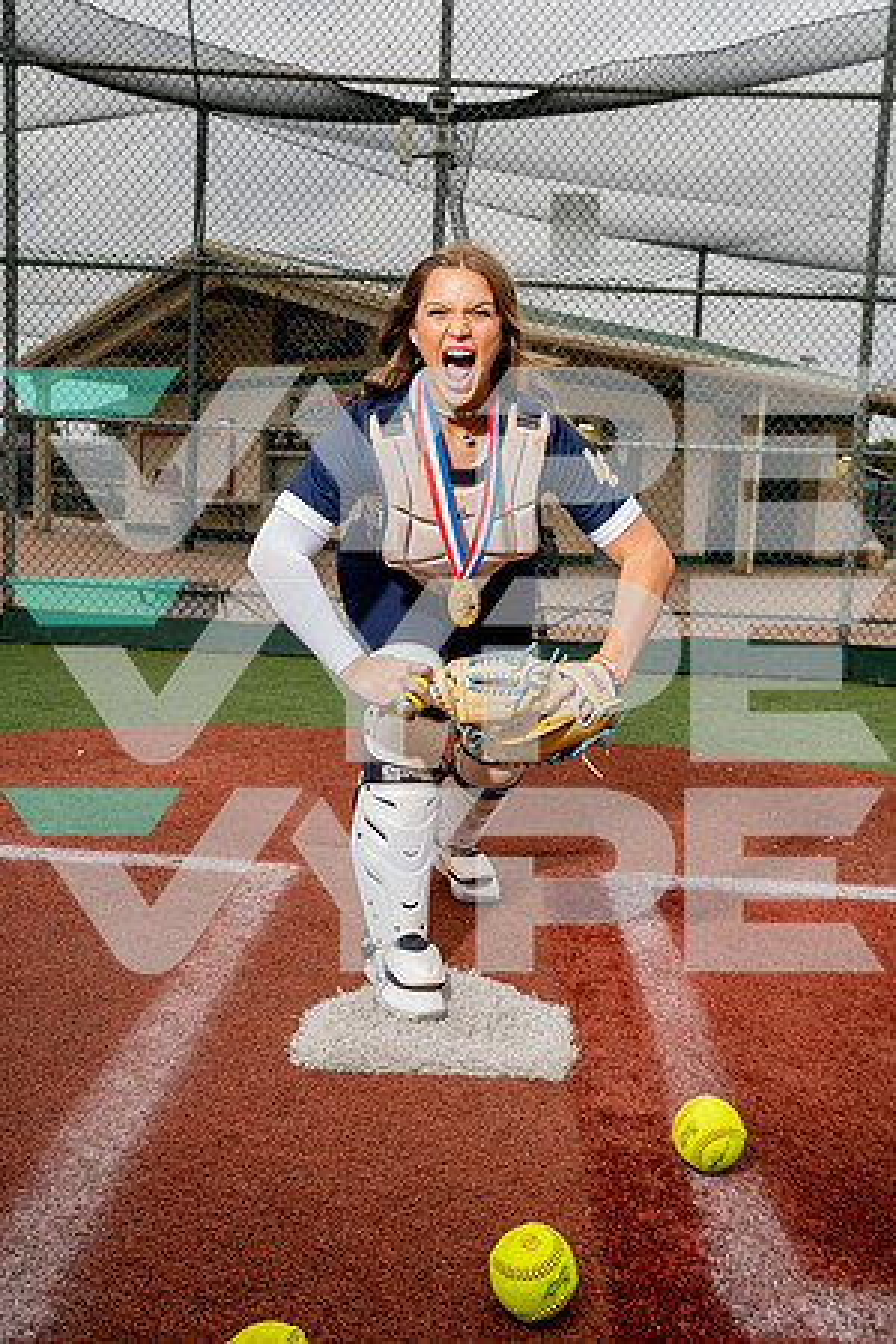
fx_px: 1307
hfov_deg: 37.9
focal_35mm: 35
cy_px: 672
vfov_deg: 54.4
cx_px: 448
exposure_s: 1/250
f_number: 8
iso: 320
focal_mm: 35
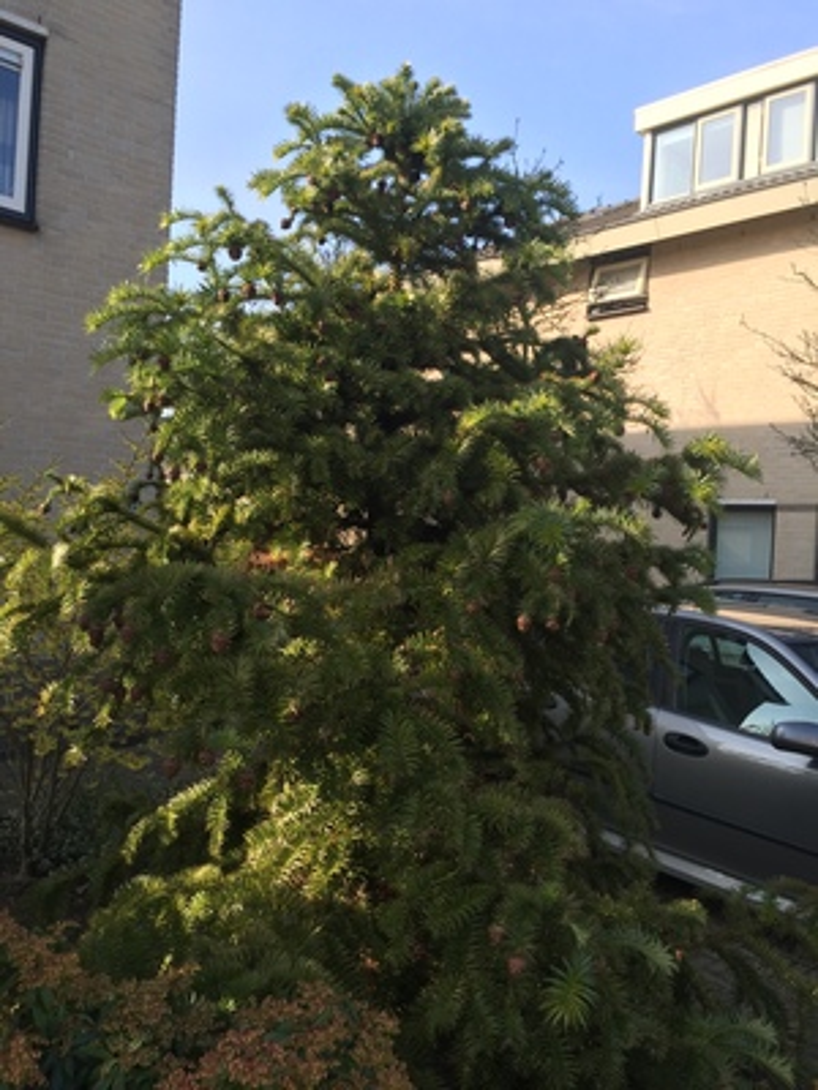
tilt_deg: +0.4
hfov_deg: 48.2
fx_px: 914
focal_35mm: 29
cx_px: 409
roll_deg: -3.4
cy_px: 545
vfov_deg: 61.7
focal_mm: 4.15
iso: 32
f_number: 2.2
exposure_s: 1/581
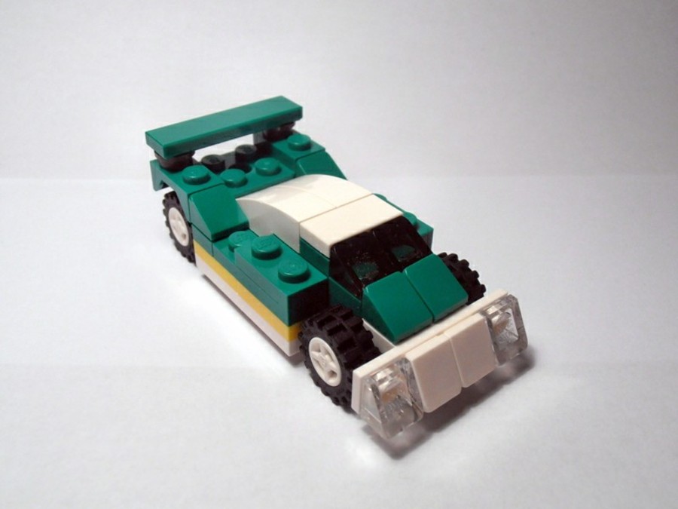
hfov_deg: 50.1
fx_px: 725
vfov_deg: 38.7
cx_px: 339
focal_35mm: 37
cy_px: 254
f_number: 3.9
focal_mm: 6.61
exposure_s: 1/80
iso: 80
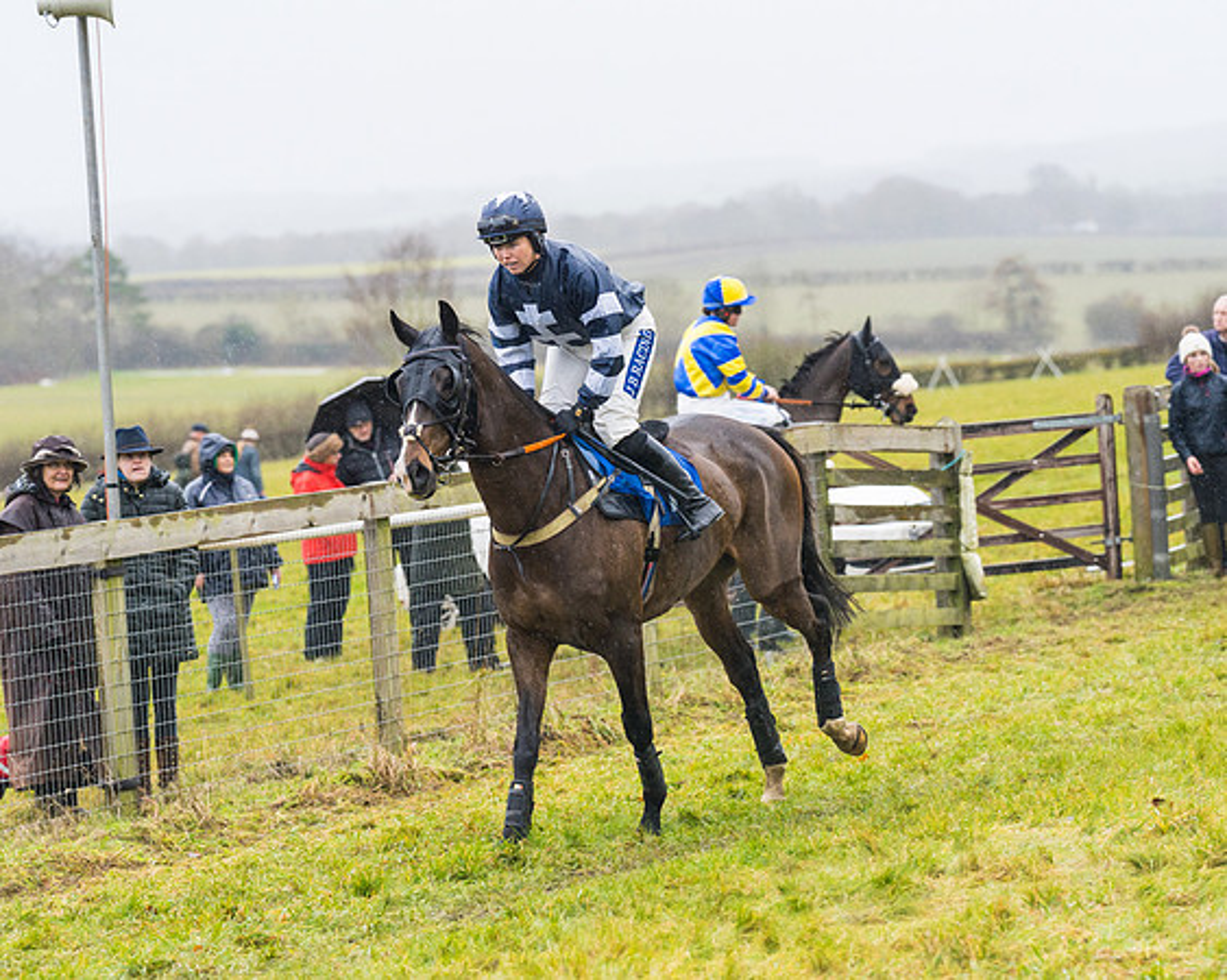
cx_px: 606
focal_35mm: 161
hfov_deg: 12.0
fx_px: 5857
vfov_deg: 9.6
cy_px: 519
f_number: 4
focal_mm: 135
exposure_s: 1/1000
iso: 800
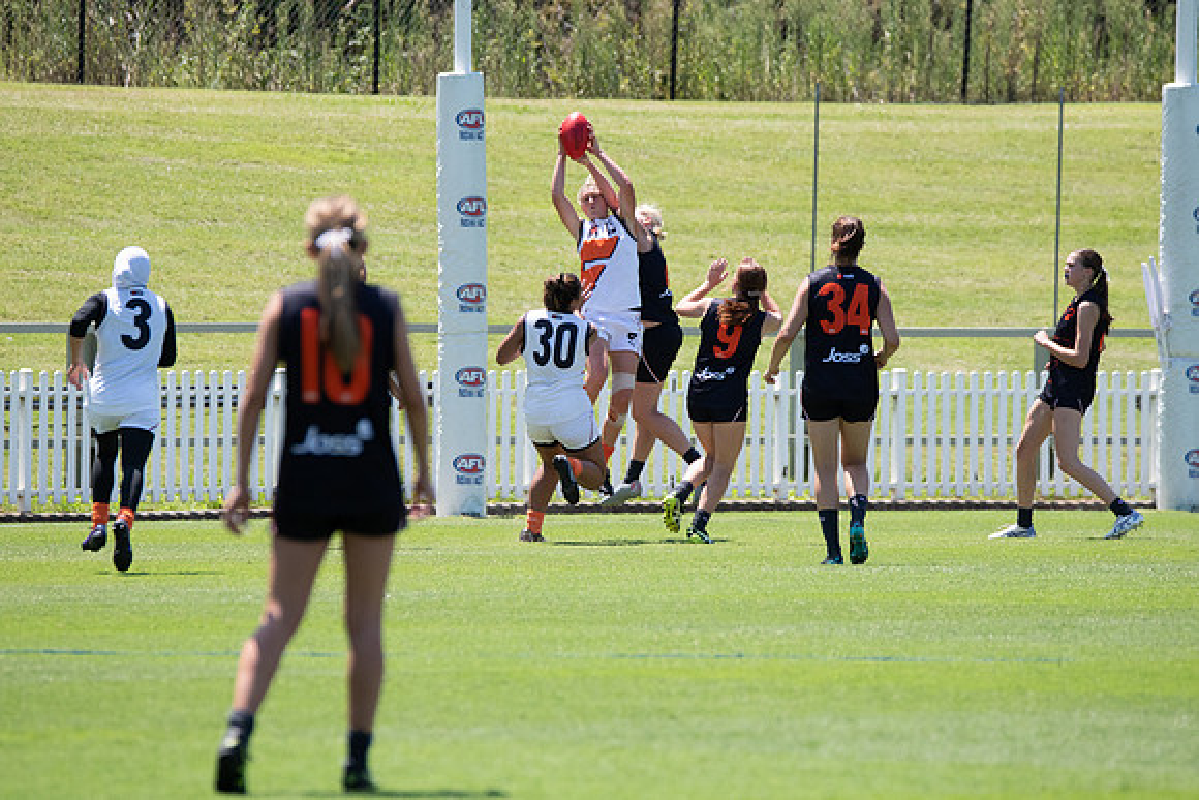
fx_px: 15928
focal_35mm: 478
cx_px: 615
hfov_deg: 4.3
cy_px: 332
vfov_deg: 2.9
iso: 800
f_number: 6.3
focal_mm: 380
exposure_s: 1/2000
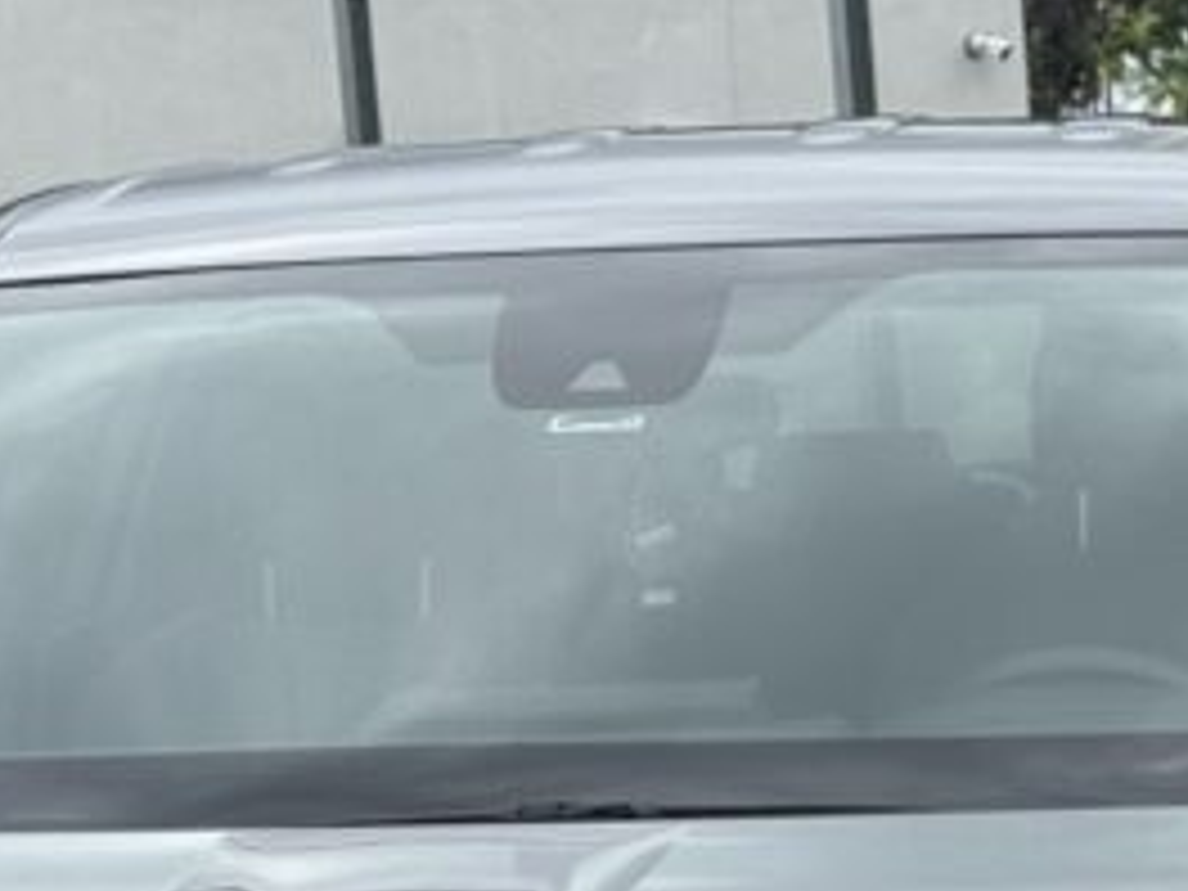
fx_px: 6383
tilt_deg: -3.4
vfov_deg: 7.8
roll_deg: +5.4
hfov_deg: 10.6
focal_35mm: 186
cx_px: 522
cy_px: 1359
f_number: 1.78
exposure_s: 1/2976
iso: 64
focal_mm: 6.76
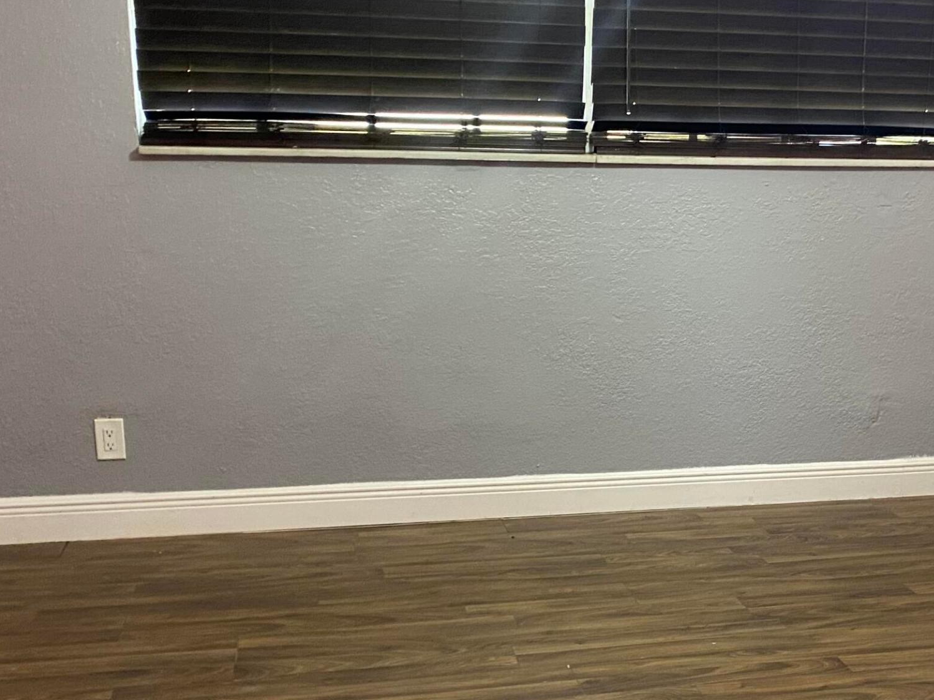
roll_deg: -0.8
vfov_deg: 28.9
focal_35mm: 50
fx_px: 1349
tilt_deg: -14.1
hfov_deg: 37.4
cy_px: 460
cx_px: 687
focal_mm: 4.25
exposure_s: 1/40
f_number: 1.8
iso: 500
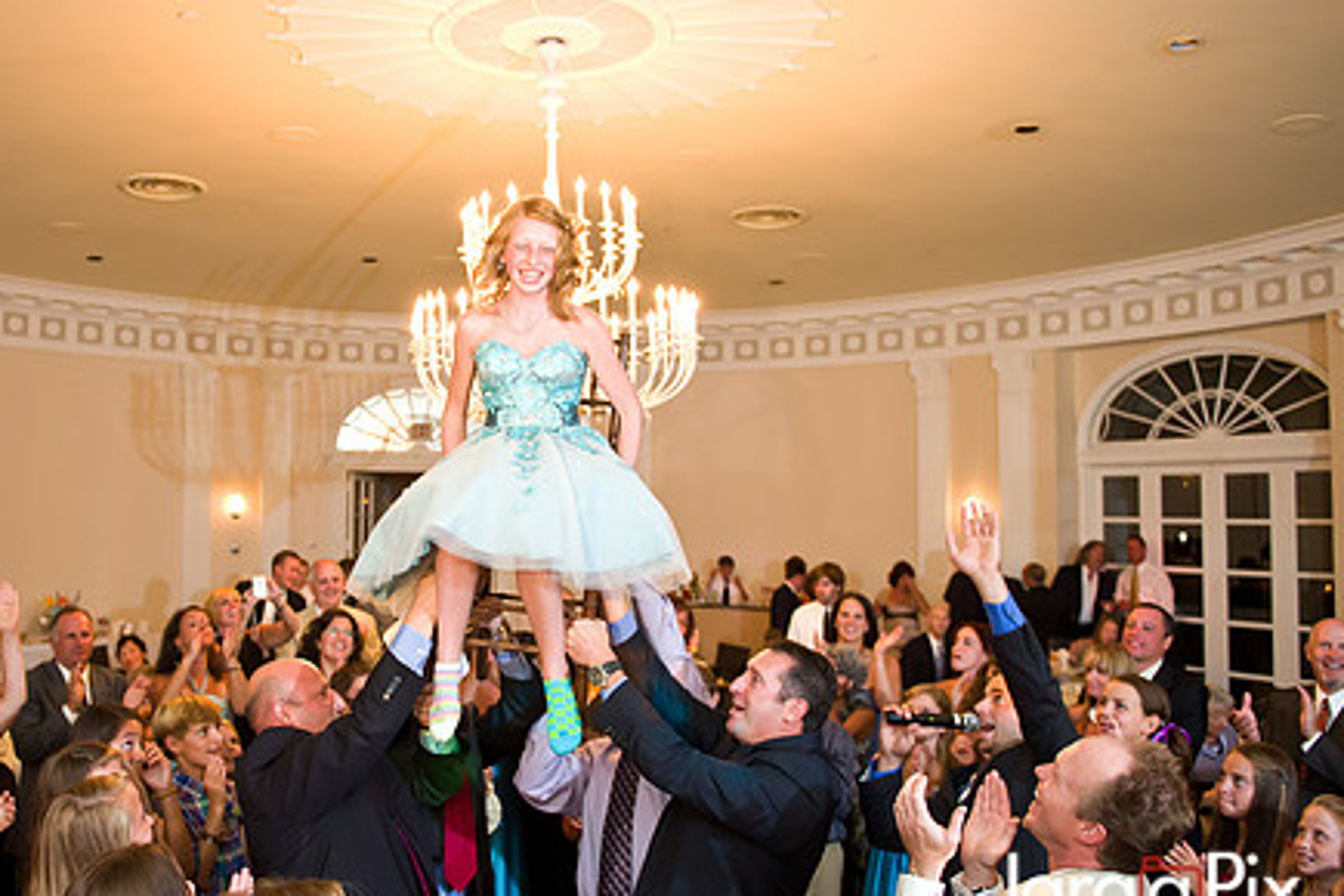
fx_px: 1195
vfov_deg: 41.1
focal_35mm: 32
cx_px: 513
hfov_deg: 58.1
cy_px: 420
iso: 1600
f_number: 3.2
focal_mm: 24
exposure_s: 1/125
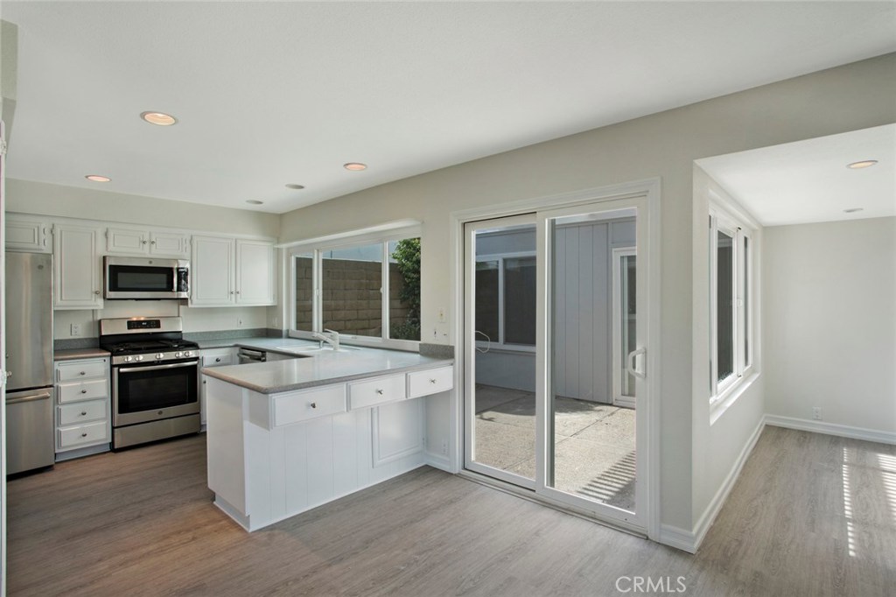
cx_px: 448
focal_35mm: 17
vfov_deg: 70.4
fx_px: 423
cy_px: 298
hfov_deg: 93.3
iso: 320
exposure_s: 1/20
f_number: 10
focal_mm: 17
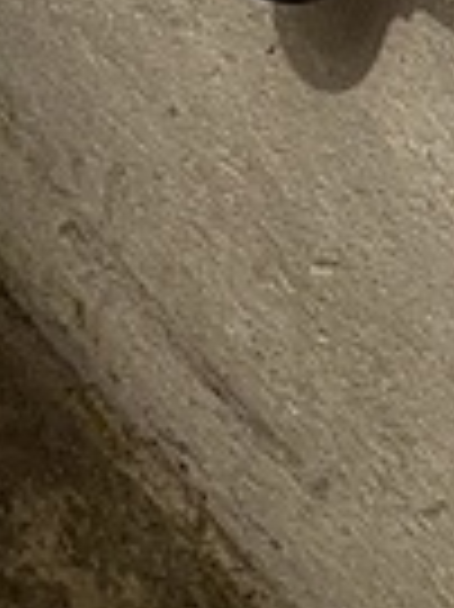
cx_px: -701
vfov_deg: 10.9
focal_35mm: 142
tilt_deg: -29.4
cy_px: -1009
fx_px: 2487
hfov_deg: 9.2
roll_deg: -4.8
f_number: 1.78
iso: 4000
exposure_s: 1/50
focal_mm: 6.86
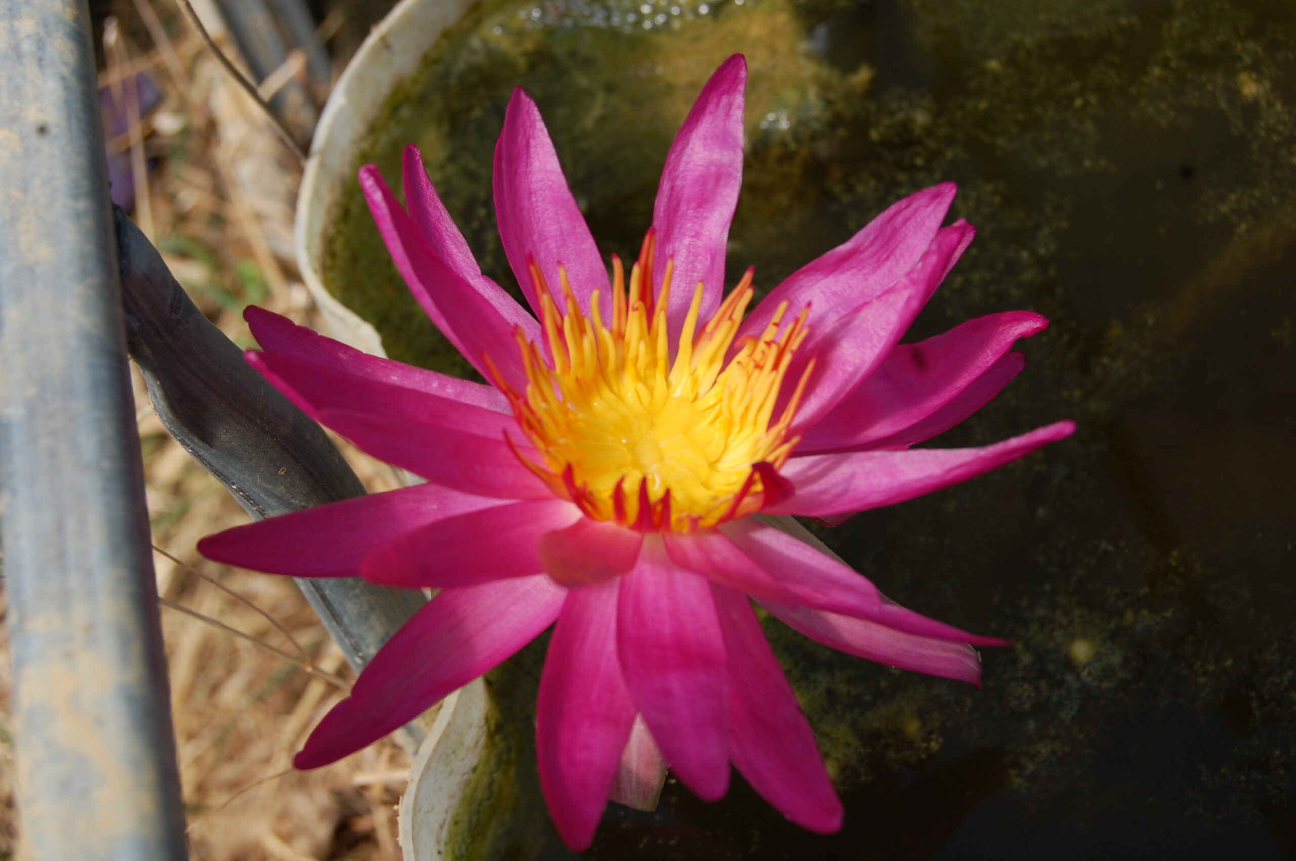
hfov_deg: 33.4
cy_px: 430
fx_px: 2158
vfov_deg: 22.6
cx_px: 648
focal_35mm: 60
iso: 200
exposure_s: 1/400
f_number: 10
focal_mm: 40
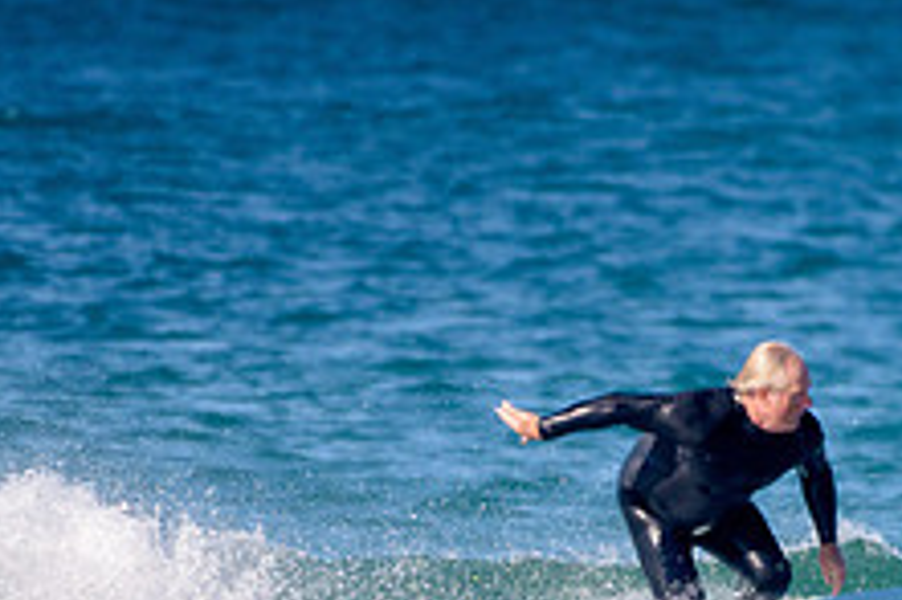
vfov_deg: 0.9
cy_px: 569
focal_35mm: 1611
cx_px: 811
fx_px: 40333
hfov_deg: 1.3
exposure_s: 1/1000
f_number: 5.6
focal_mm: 500
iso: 450
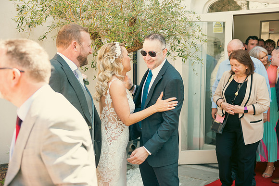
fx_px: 310
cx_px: 140
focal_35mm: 40
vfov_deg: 33.4
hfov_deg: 48.4
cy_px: 93
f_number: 3.5
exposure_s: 1/250
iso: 160
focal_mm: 40
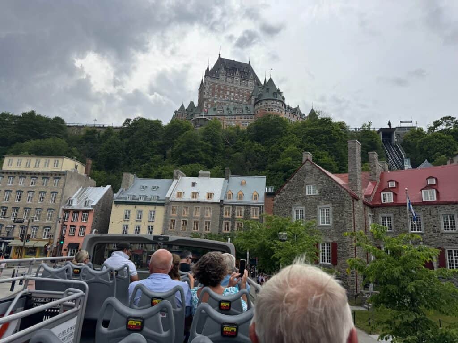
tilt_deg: +15.2
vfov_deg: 56.8
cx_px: 229
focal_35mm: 24
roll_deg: -5.3
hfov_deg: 71.6
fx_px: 318
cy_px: 172
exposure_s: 1/7092
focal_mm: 6.76
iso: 80
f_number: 1.78
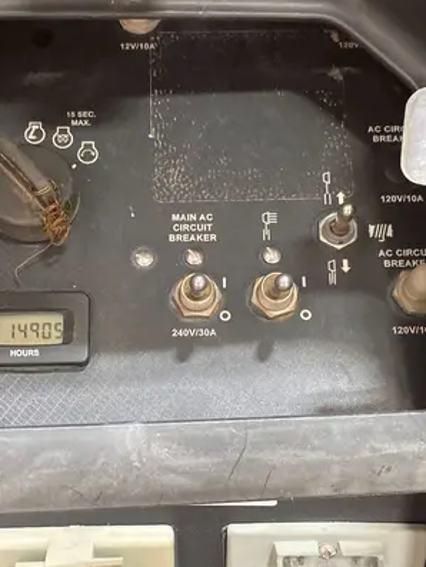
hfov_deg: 30.2
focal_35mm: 48
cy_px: 372
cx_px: 180
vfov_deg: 39.2
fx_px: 787
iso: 500
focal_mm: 4.25
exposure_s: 1/40
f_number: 1.8
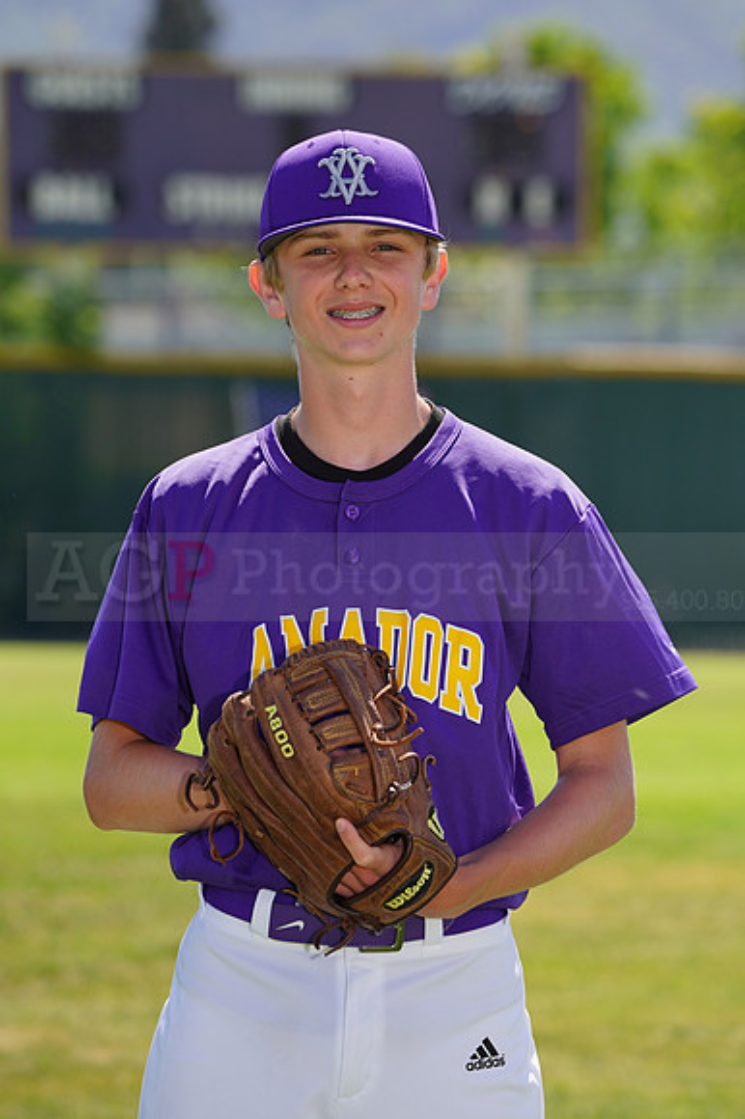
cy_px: 560
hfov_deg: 5.2
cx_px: 372
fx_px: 8235
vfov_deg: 7.8
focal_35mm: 265
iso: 100
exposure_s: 1/250
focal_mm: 265
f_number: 8
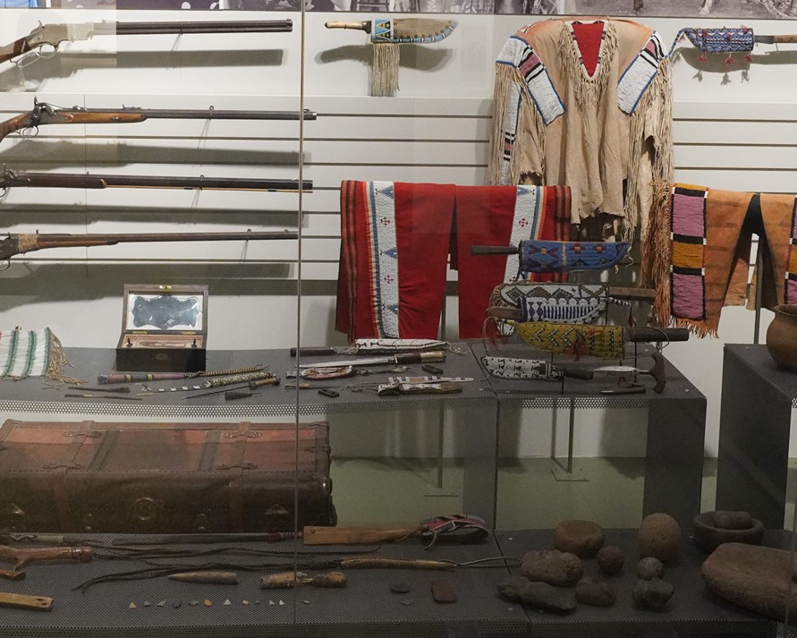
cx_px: 324
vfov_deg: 25.7
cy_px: 223
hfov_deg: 31.9
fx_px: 1392
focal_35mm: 59
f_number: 10
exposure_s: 1/100
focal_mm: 28
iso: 8000
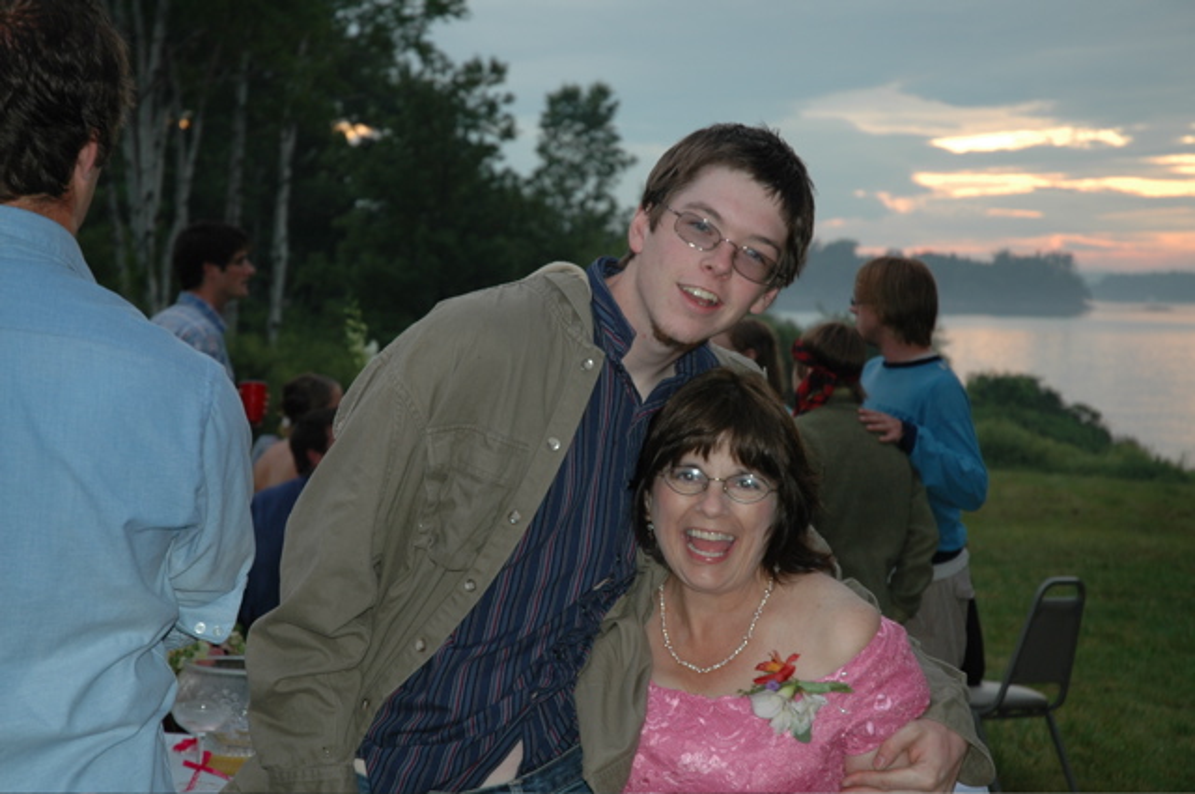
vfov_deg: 16.2
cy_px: 397
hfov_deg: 24.2
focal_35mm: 84
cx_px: 598
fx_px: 2785
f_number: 4.5
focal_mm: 56
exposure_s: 1/60
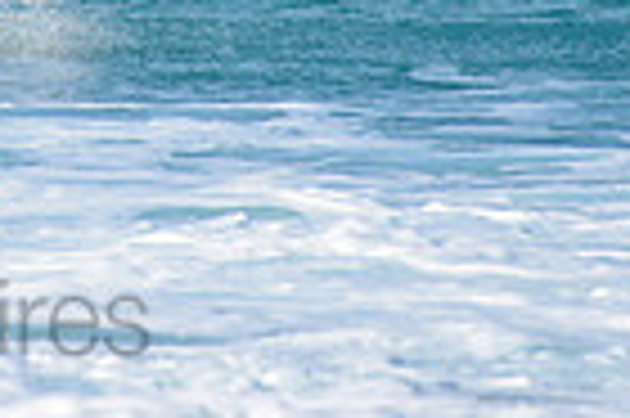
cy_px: -429
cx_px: -198
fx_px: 36322
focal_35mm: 2078
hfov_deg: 1.0
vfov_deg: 0.7
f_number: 5.6
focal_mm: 500
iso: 250
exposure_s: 1/2500
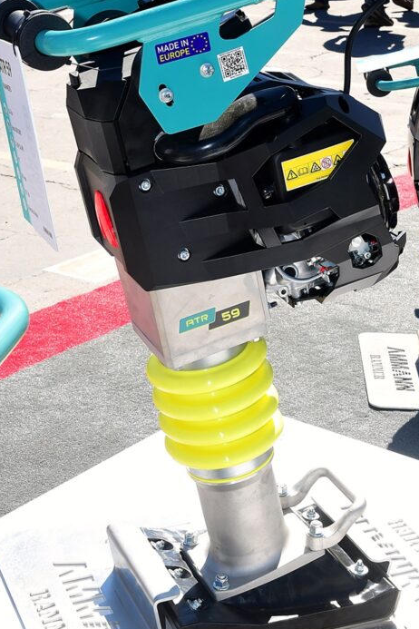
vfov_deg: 27.6
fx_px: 1274
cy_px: 216
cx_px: 229
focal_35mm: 73
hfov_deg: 18.7
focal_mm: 30
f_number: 10
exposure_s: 1/250
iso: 250
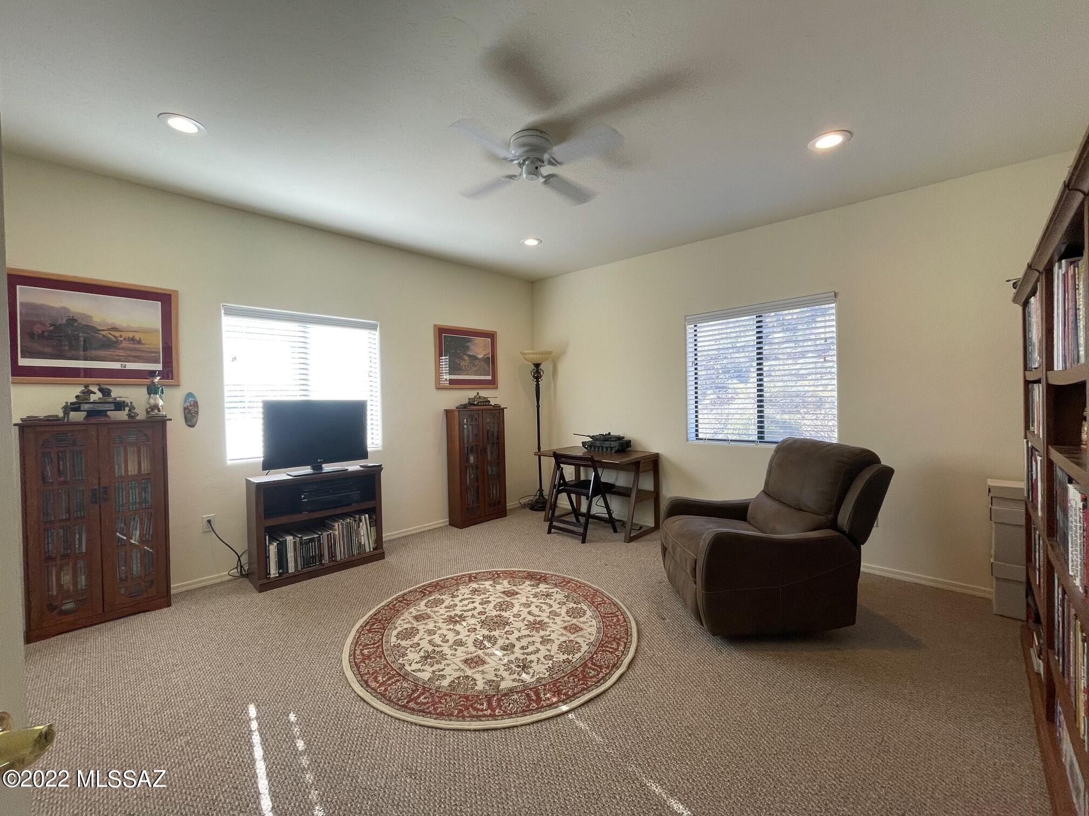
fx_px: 409
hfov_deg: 106.2
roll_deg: +0.9
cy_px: 408
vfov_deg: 89.9
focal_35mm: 13
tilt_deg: -1.0
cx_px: 544
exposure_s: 1/120
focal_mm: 1.54
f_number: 2.4
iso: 100
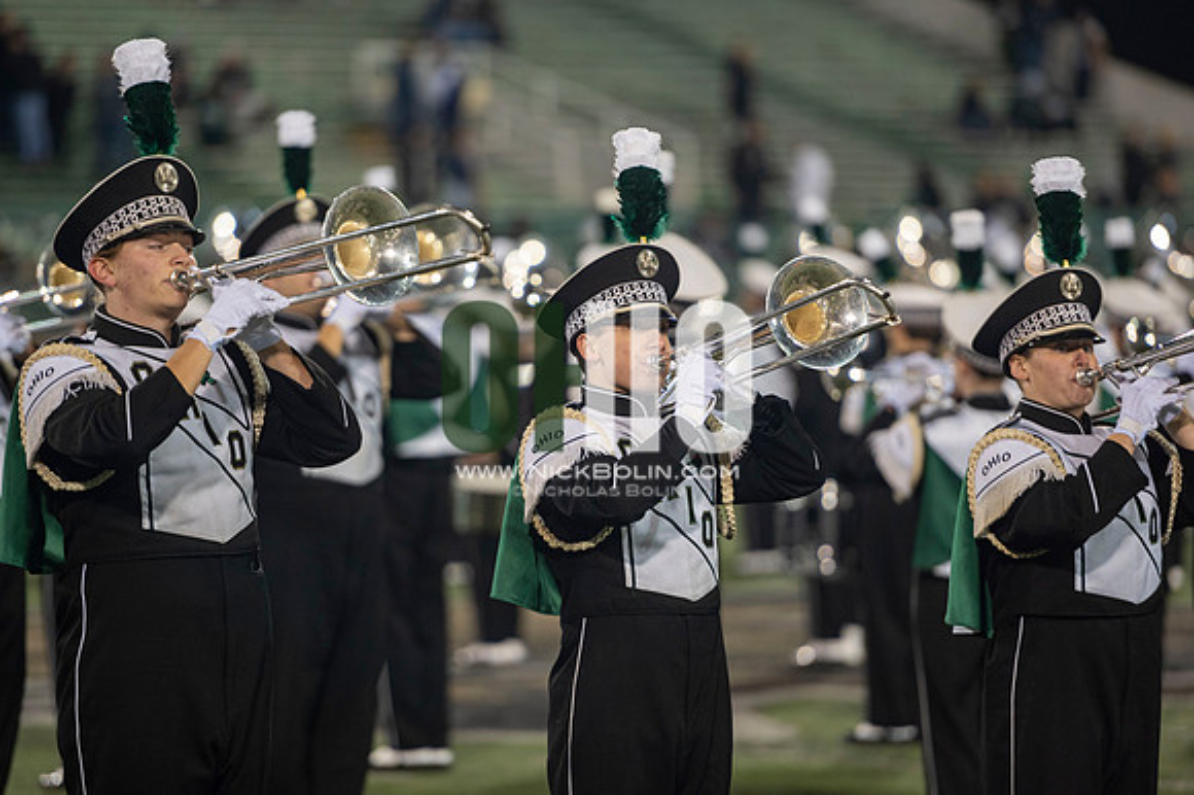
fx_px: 6629
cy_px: 398
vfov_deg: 6.9
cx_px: 597
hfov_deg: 10.3
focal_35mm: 200
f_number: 2.8
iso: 1000
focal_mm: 200
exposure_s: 1/500
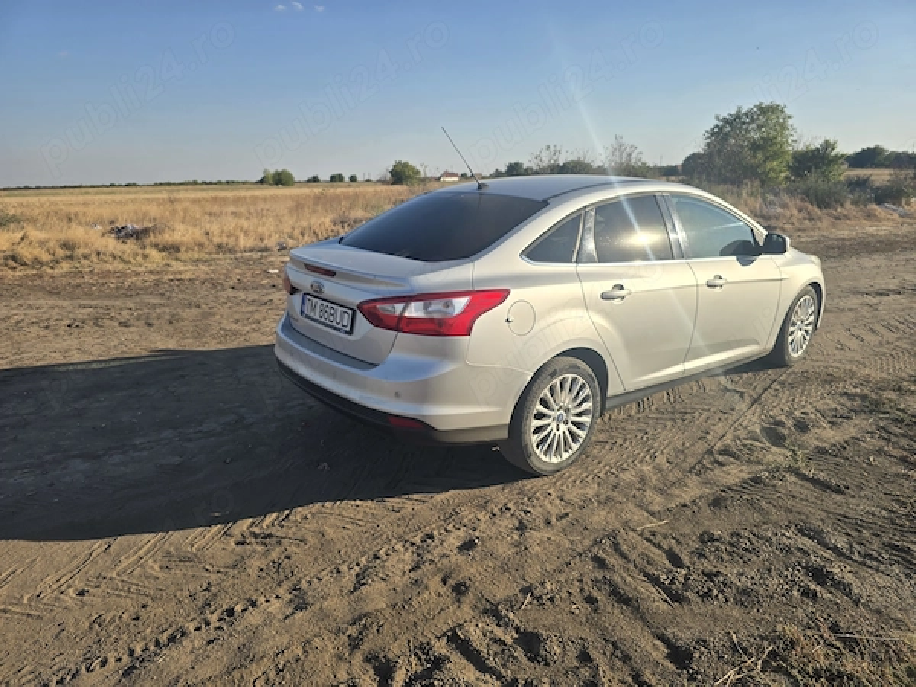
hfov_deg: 73.9
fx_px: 609
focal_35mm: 23
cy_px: 344
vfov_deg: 58.9
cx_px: 458
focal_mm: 6.3
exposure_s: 1/947
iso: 12
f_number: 1.7
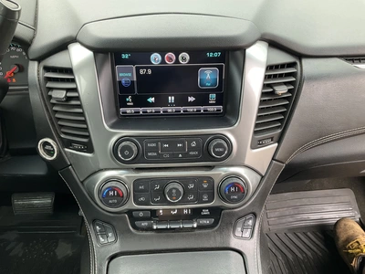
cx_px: 182
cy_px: 137
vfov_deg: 48.2
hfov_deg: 61.7
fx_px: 306
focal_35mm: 29
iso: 50
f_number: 1.8
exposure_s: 1/81
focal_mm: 3
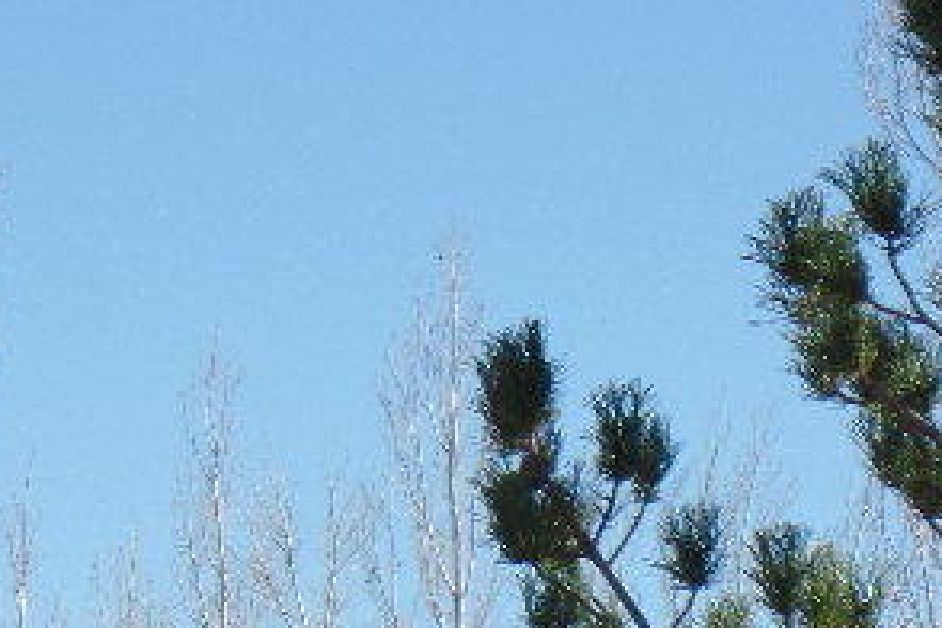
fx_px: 8817
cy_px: 1118
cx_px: -497
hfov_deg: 6.0
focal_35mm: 337
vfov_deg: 4.0
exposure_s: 1/750
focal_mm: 16.5
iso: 80
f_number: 3.9
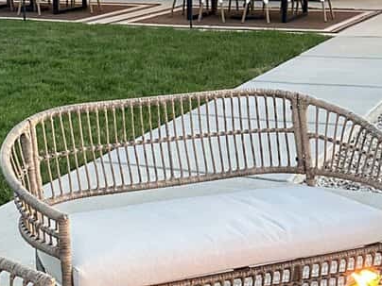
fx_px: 894
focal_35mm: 81
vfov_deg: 18.1
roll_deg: +0.0
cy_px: 199
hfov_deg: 24.1
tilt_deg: -17.0
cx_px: 173
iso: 1250
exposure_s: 1/30
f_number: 1.78
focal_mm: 6.86
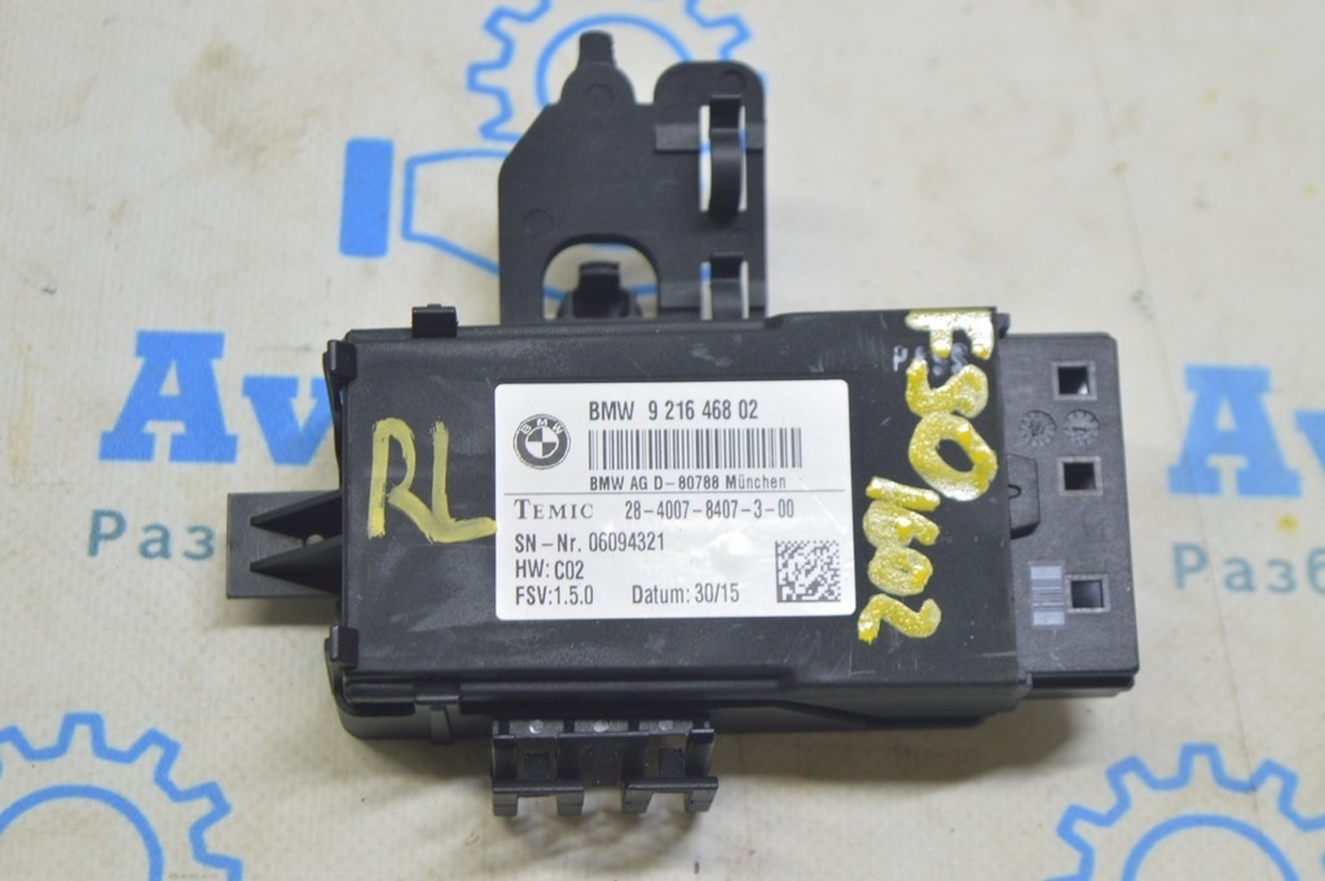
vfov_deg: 16.5
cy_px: 440
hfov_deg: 24.6
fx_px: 3034
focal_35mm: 82
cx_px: 662
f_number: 5.6
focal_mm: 55
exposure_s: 1/20
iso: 400
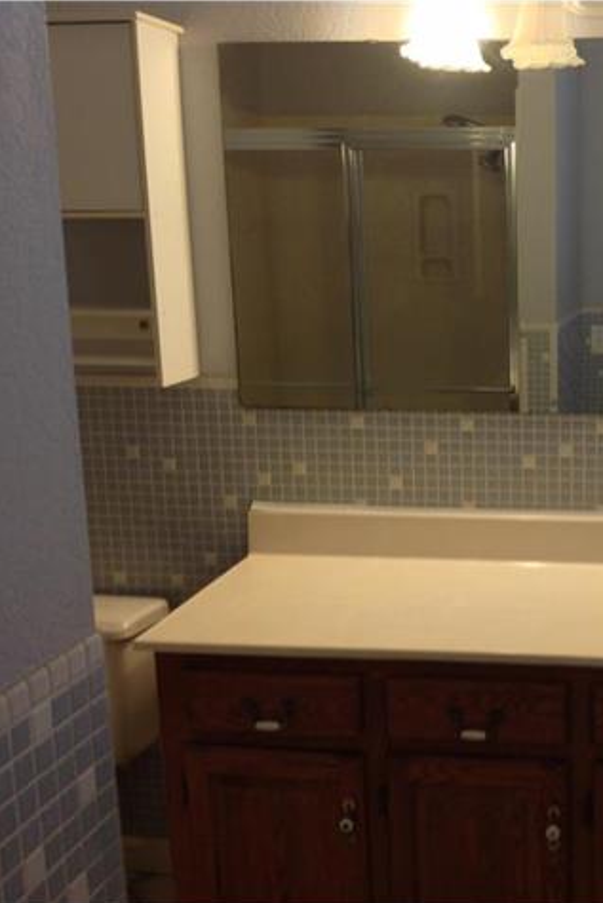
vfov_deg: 40.3
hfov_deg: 26.3
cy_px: 454
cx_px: 576
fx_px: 1230
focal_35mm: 49
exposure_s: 1/15
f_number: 2.4
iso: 80
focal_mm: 4.28
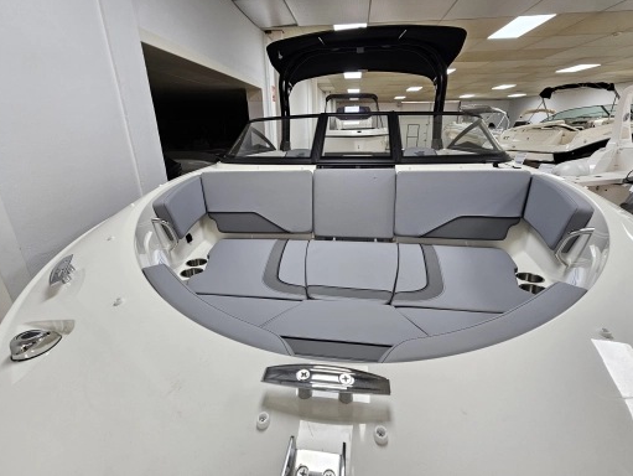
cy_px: 221
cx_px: 322
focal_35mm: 14
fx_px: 256
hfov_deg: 102.0
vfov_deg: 85.6
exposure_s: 1/50
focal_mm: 2.2
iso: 64
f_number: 2.2
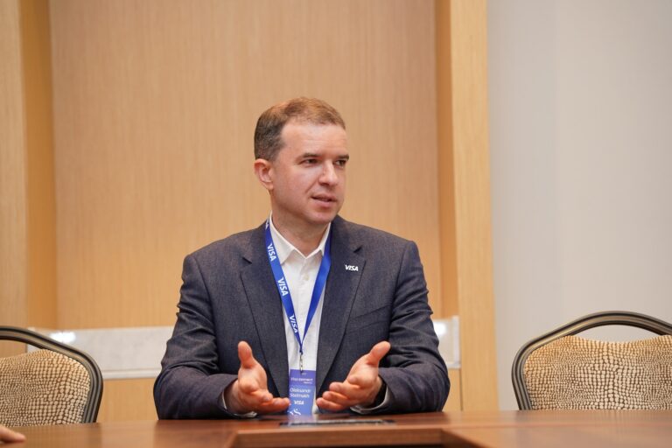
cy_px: 224
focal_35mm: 105
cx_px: 336
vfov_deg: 13.0
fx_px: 1960
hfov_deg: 19.5
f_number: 4
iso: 800
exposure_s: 1/160
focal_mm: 105
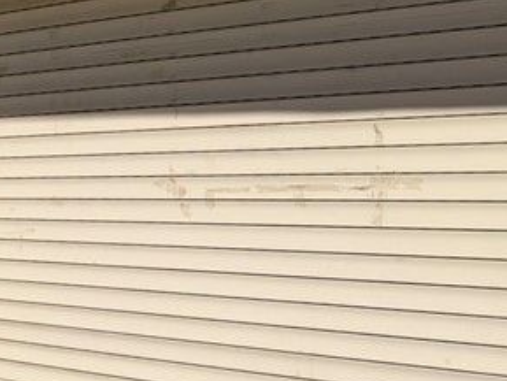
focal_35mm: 85
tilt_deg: -3.1
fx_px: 1245
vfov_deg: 17.4
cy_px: 221
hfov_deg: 19.1
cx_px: -326
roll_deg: +1.6
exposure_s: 1/13333
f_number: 1.8
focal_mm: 6.93
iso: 80
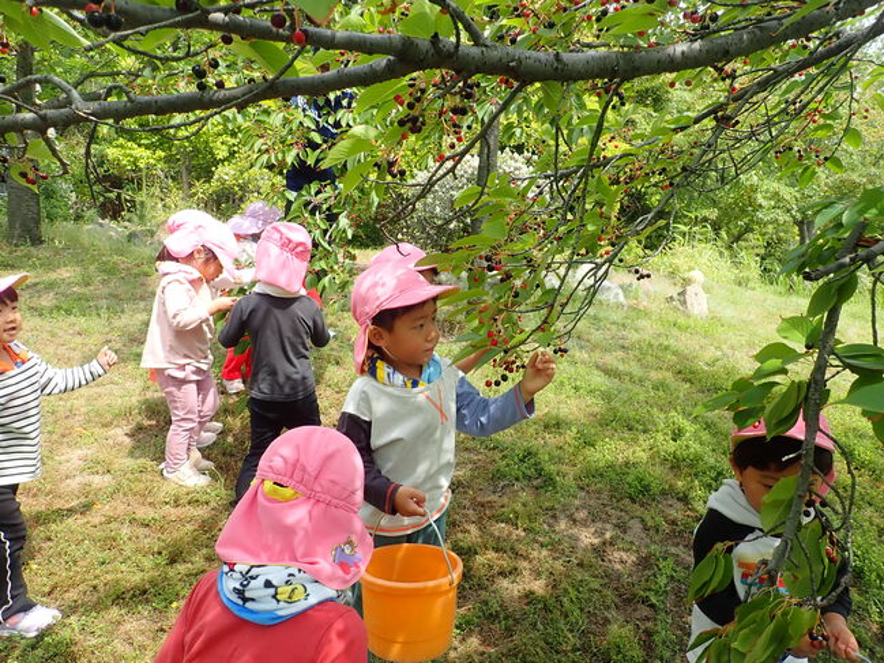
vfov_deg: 54.9
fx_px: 639
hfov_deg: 69.4
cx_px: 442
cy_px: 332
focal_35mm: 25
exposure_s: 1/400
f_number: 2.8
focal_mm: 4.5
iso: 100
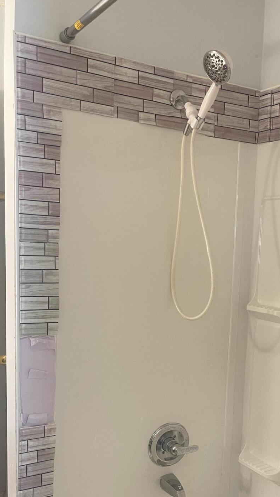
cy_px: 318
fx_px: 515
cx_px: 232
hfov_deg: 29.6
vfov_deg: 51.0
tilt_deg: -7.8
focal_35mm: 39
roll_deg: -3.3
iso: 200
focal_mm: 5.1
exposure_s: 1/60
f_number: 1.6
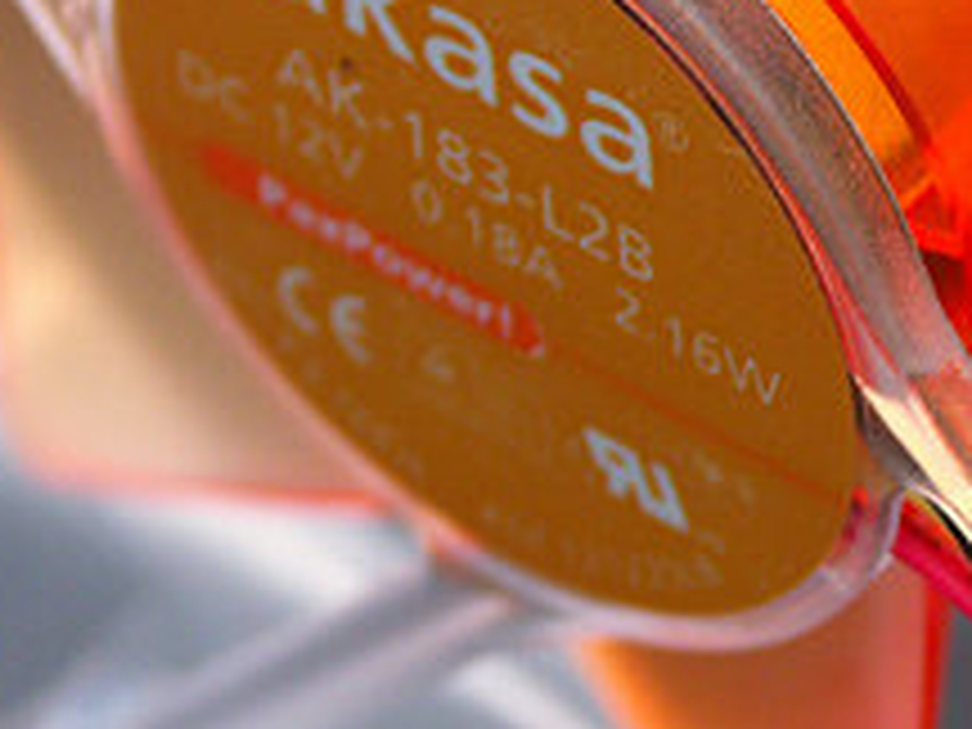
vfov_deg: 3.6
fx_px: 11709
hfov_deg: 4.8
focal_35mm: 417
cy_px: 270
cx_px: 621
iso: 200
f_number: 3.5
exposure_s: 1/60
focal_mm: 50.69
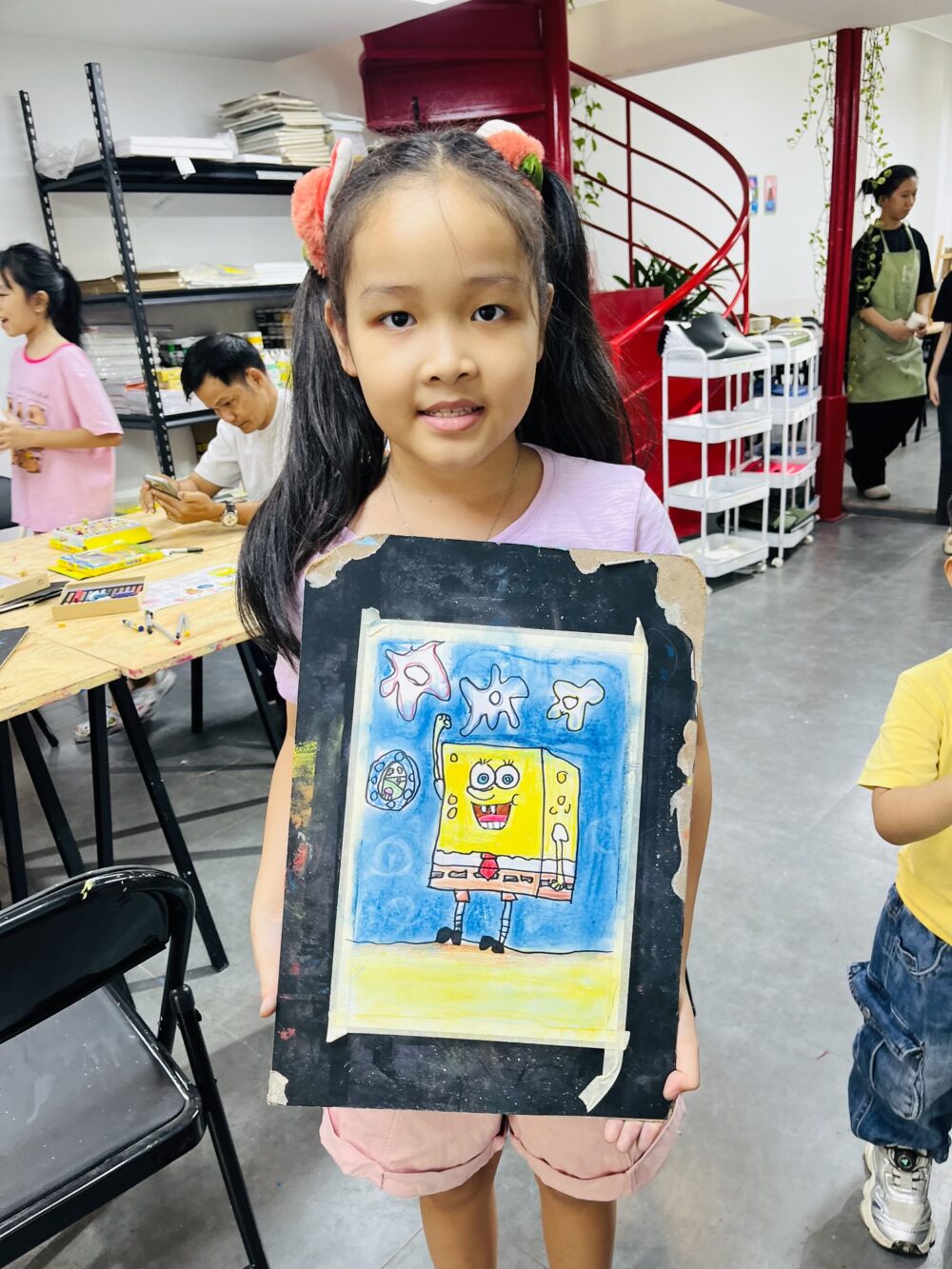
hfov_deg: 53.1
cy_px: 634
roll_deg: +5.8
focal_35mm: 26
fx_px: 953
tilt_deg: -19.3
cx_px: 476
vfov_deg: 67.3
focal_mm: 5.1
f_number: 1.6
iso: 80
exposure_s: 1/100
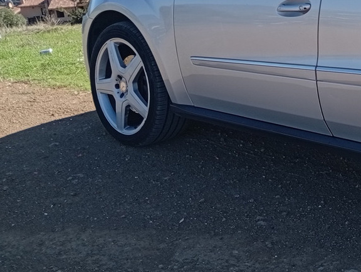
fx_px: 783
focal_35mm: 75
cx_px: 498
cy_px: 20
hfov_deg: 22.5
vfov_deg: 19.3
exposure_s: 1/348
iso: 50
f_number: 1.8
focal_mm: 3.98
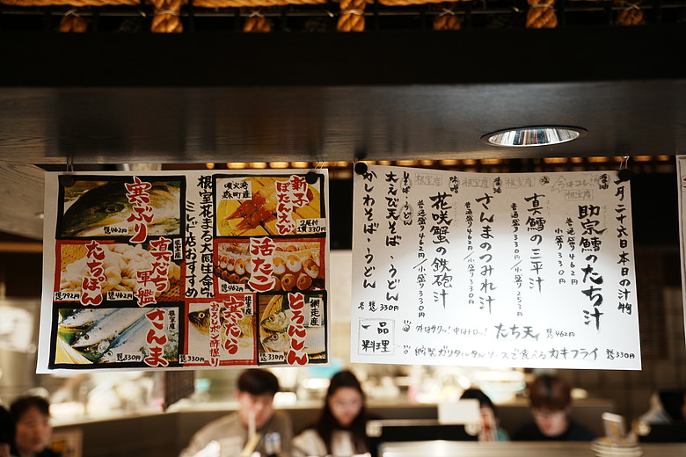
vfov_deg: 29.7
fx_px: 863
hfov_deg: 43.3
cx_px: 343
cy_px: 228
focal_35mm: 45
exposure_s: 1/15
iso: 125
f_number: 2.8
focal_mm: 45.3
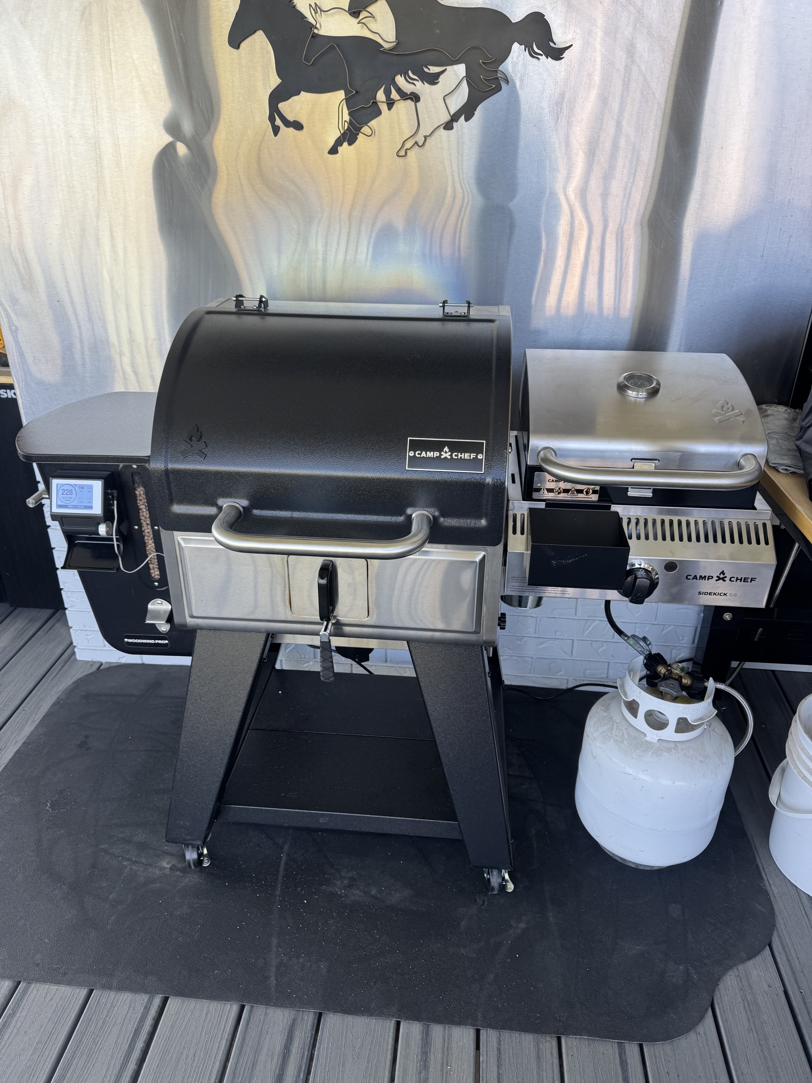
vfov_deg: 71.6
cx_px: 406
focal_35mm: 24
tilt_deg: -28.0
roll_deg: +0.2
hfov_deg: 56.8
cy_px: 542
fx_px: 751
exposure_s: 1/213
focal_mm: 6.76
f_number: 1.78
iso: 64
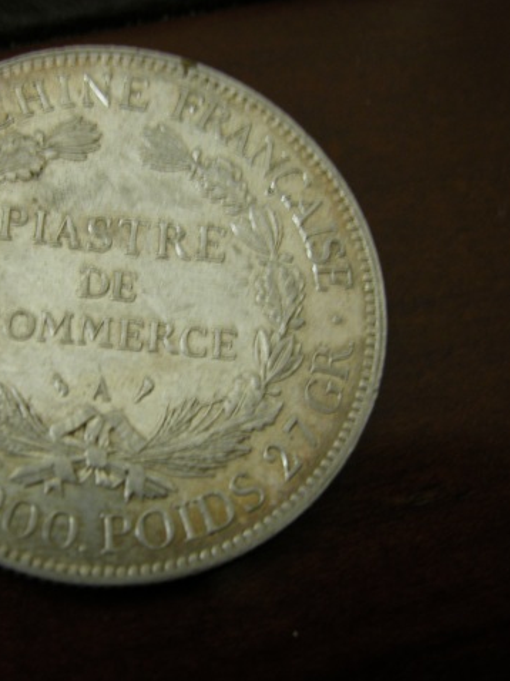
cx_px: 144
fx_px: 1317
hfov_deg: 21.8
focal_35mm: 67
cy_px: 340
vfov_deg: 29.0
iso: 100
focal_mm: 12.7
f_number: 3
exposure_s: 1/6.7
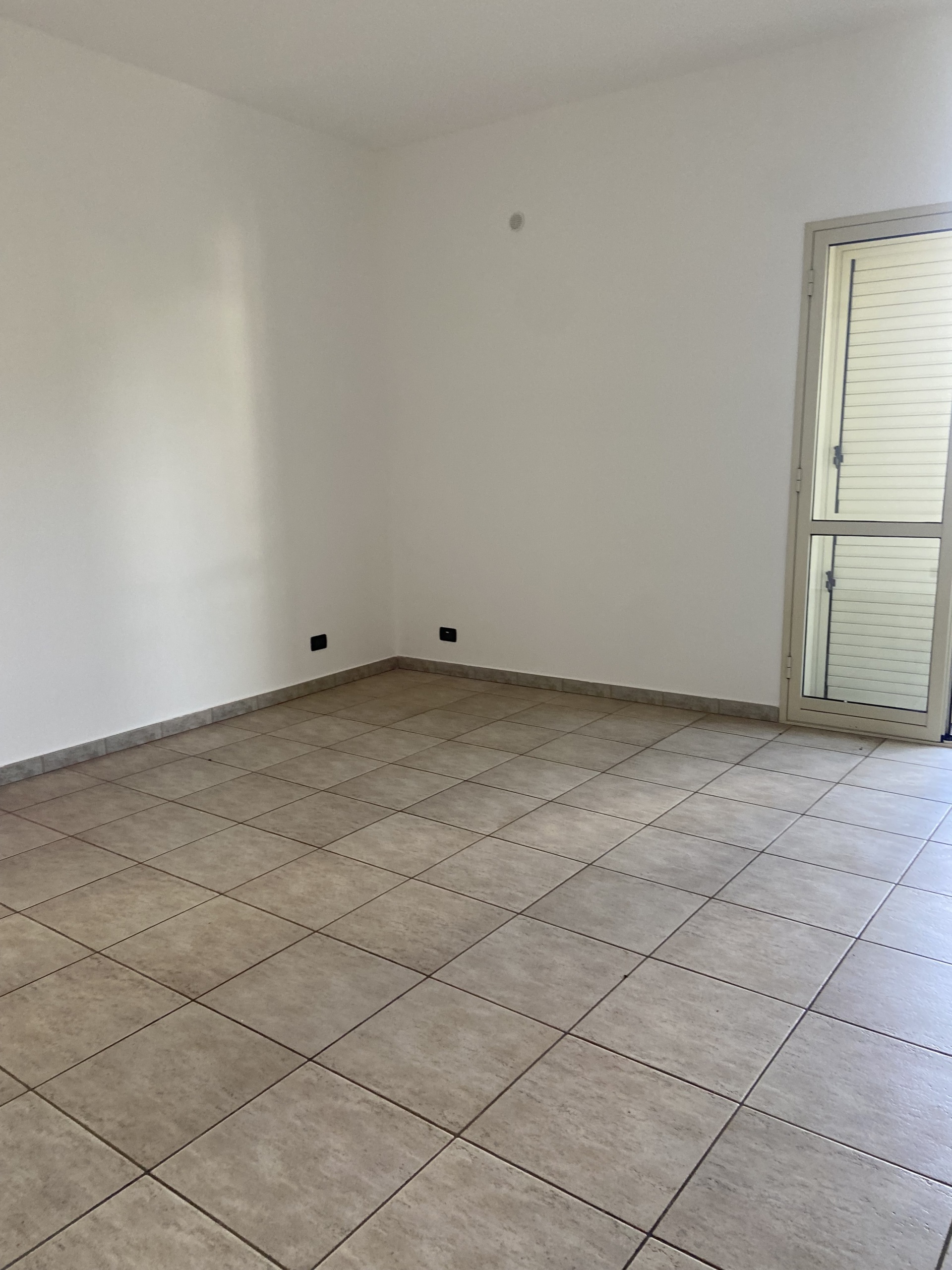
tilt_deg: -5.4
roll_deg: +2.8
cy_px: 635
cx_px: 476
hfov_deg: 53.1
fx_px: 953
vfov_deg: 67.3
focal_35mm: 26
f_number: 1.8
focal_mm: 4.25
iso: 125
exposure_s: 1/114
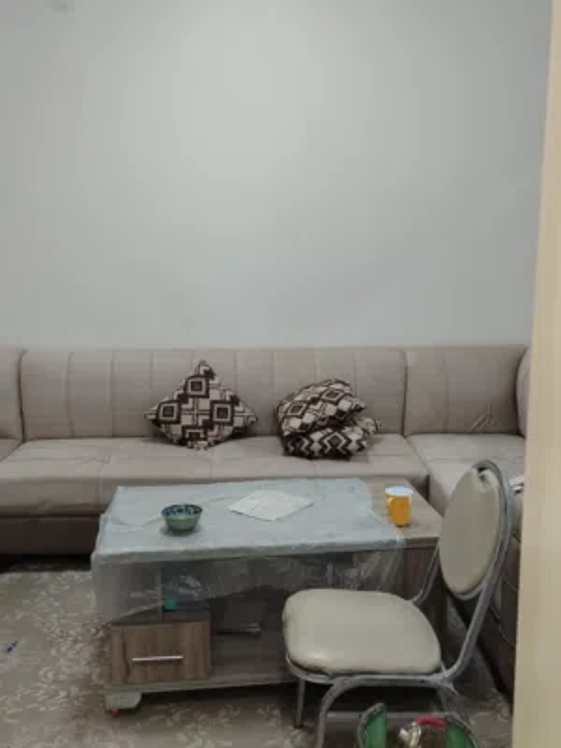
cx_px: 280
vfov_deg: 54.0
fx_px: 735
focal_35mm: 34
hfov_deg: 41.8
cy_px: 374
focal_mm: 5.25
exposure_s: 1/40
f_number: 1.75
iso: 734
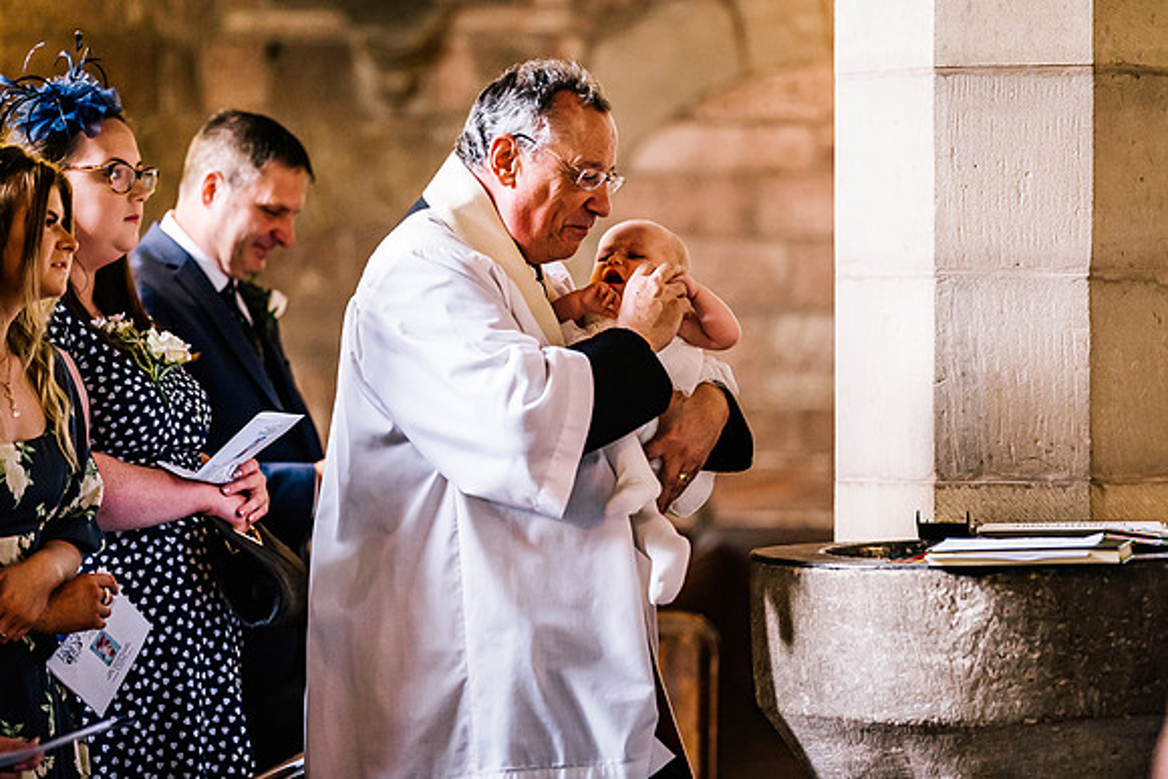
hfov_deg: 14.5
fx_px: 4587
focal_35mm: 141
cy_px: 390
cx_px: 584
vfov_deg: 9.7
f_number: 2
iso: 3200
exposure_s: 1/320
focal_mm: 135
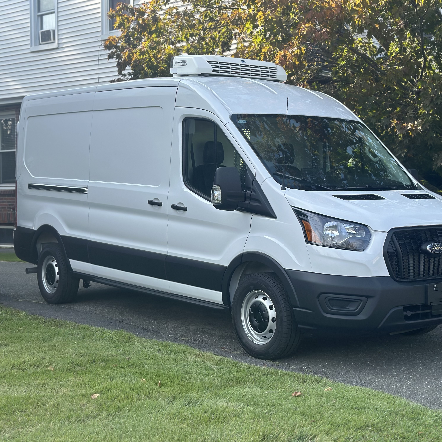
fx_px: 823
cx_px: 242
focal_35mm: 57
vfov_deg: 30.0
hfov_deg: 30.0
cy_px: 221
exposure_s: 1/1453
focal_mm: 6.86
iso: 80
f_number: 1.78
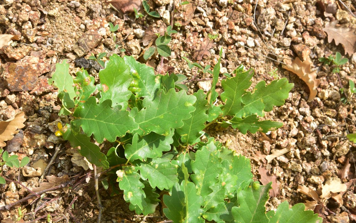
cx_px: 180
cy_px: 118
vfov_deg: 24.9
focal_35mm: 52
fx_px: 504
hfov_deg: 38.9
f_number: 16
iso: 320
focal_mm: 50
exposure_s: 1/125
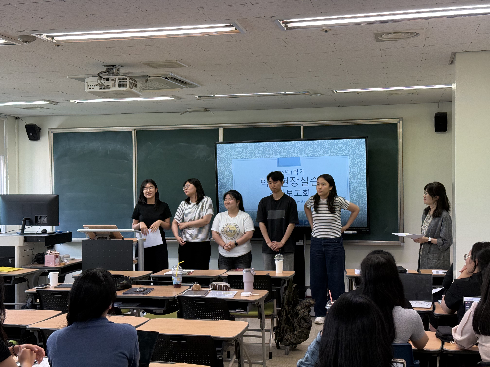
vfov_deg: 30.3
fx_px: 679
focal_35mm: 48
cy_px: 184
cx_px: 245
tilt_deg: +0.3
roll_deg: +0.6
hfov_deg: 39.7
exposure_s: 1/120
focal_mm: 6.76
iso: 100
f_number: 1.78
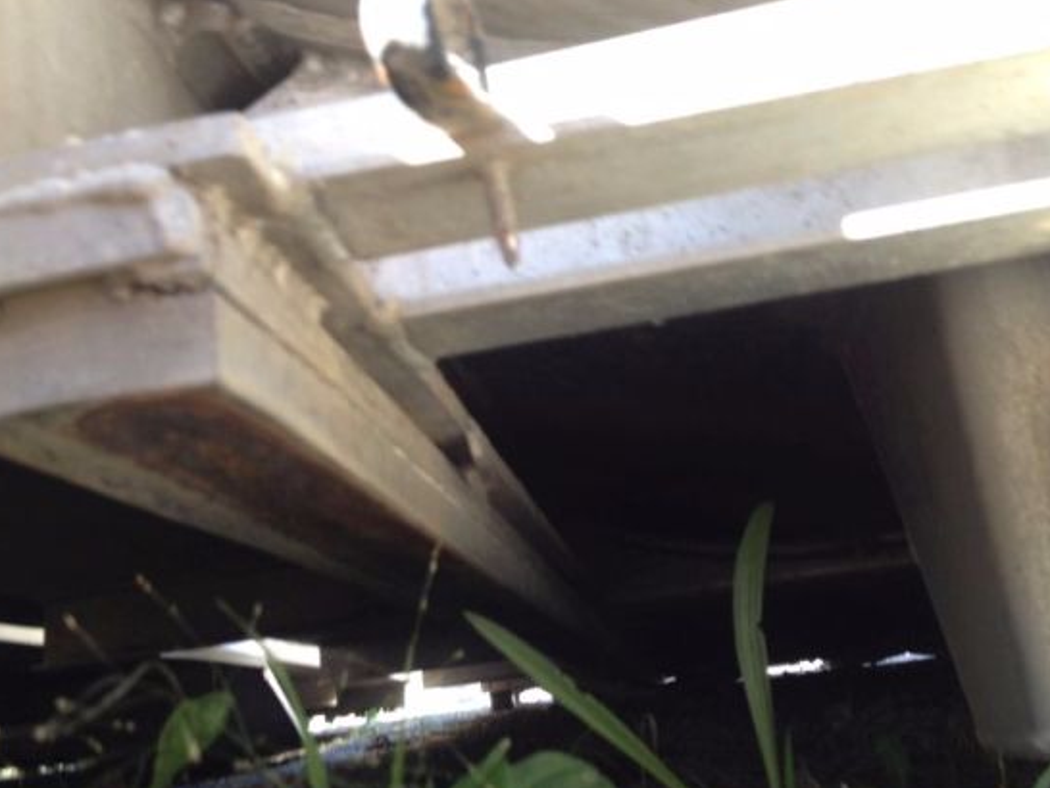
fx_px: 1244
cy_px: 415
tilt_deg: +12.8
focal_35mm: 41
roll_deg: +8.3
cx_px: 502
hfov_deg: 45.7
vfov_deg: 35.2
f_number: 2.4
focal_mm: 4.28
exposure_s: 1/60
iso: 50
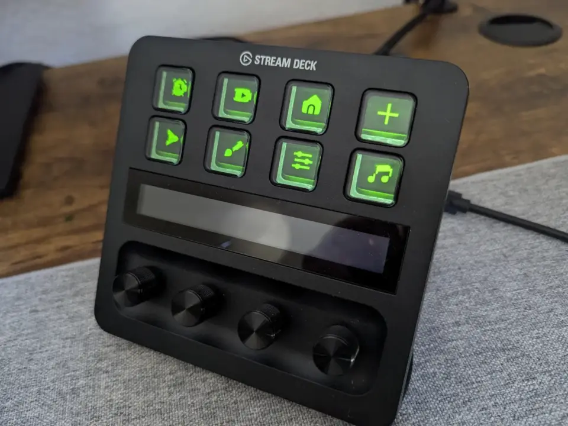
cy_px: 213
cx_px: 284
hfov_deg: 71.6
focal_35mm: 24
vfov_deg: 56.8
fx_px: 394
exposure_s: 1/33.9
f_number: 1.85
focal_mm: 6.81
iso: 122
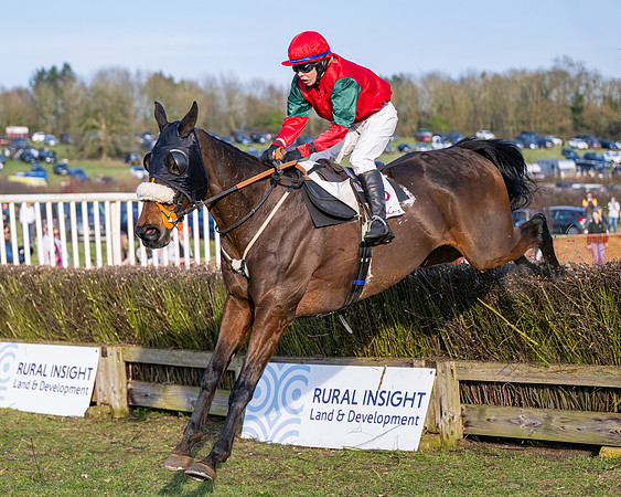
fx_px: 1660
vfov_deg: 17.0
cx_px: 259
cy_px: 215
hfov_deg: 21.2
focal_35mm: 90
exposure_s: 1/4000
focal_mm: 70
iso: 400
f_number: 2.8
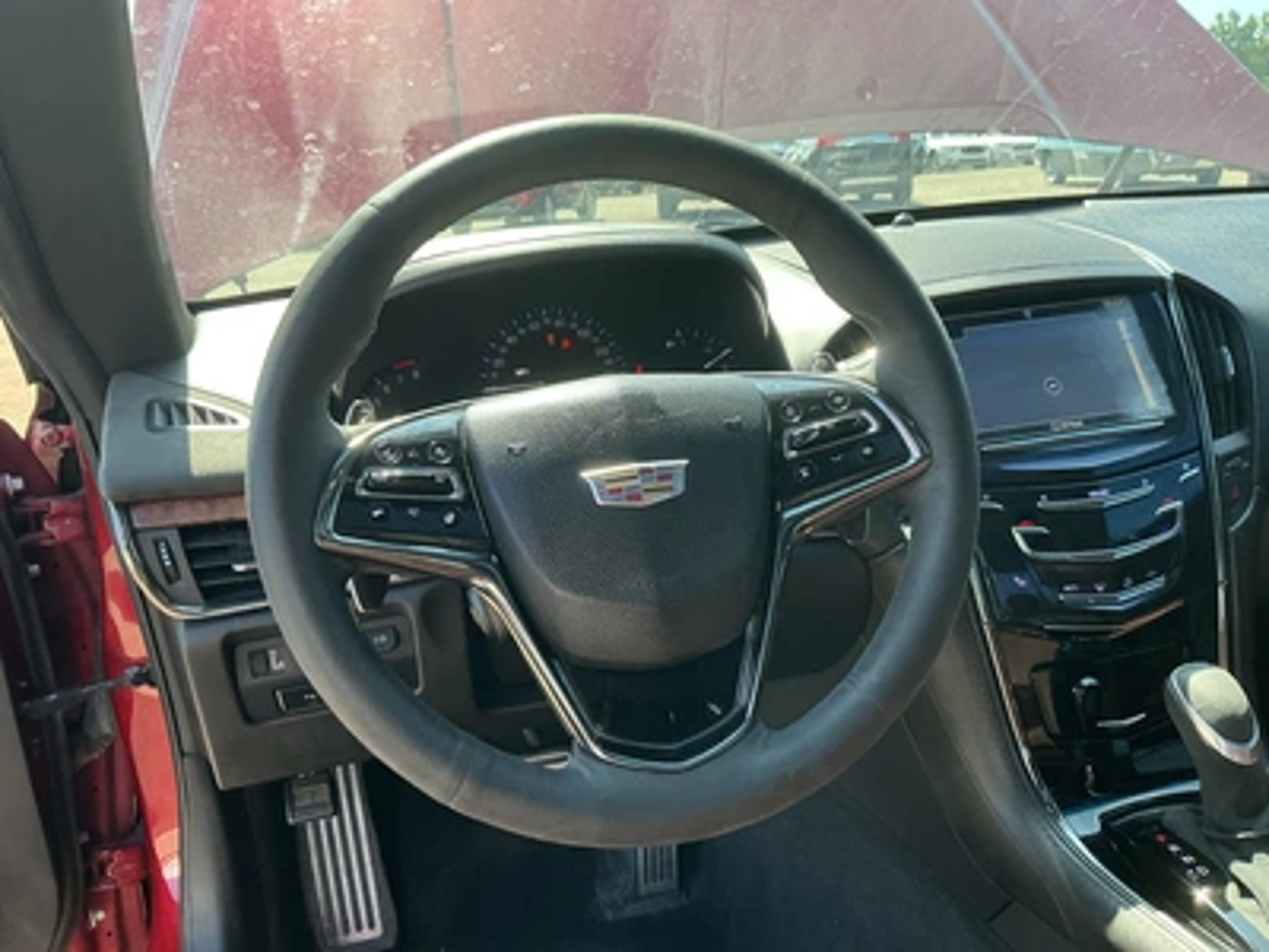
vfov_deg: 49.7
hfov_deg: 63.4
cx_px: 634
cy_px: 476
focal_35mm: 28
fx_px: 1026
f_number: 1.8
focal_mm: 3
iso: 32
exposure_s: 1/172
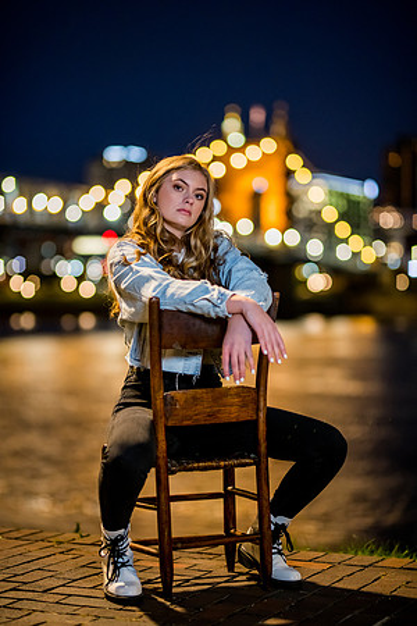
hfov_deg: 16.1
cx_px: 208
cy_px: 313
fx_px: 1477
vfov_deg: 23.9
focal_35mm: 85
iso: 1250
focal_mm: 85
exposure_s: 1/60
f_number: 1.6
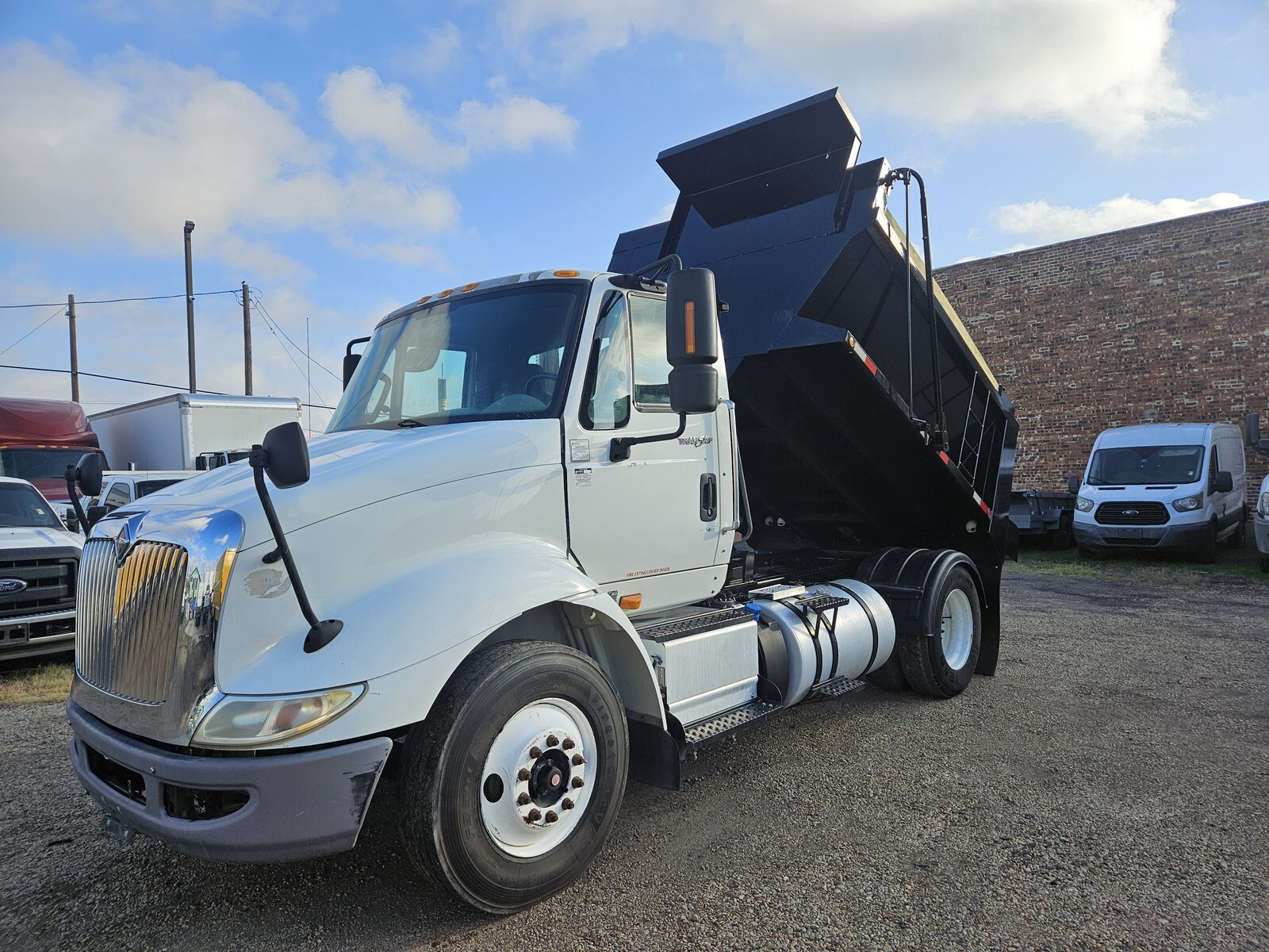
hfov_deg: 73.9
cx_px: 634
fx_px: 843
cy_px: 476
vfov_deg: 58.9
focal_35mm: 23
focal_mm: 5.4
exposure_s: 1/1480
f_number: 1.8
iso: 32
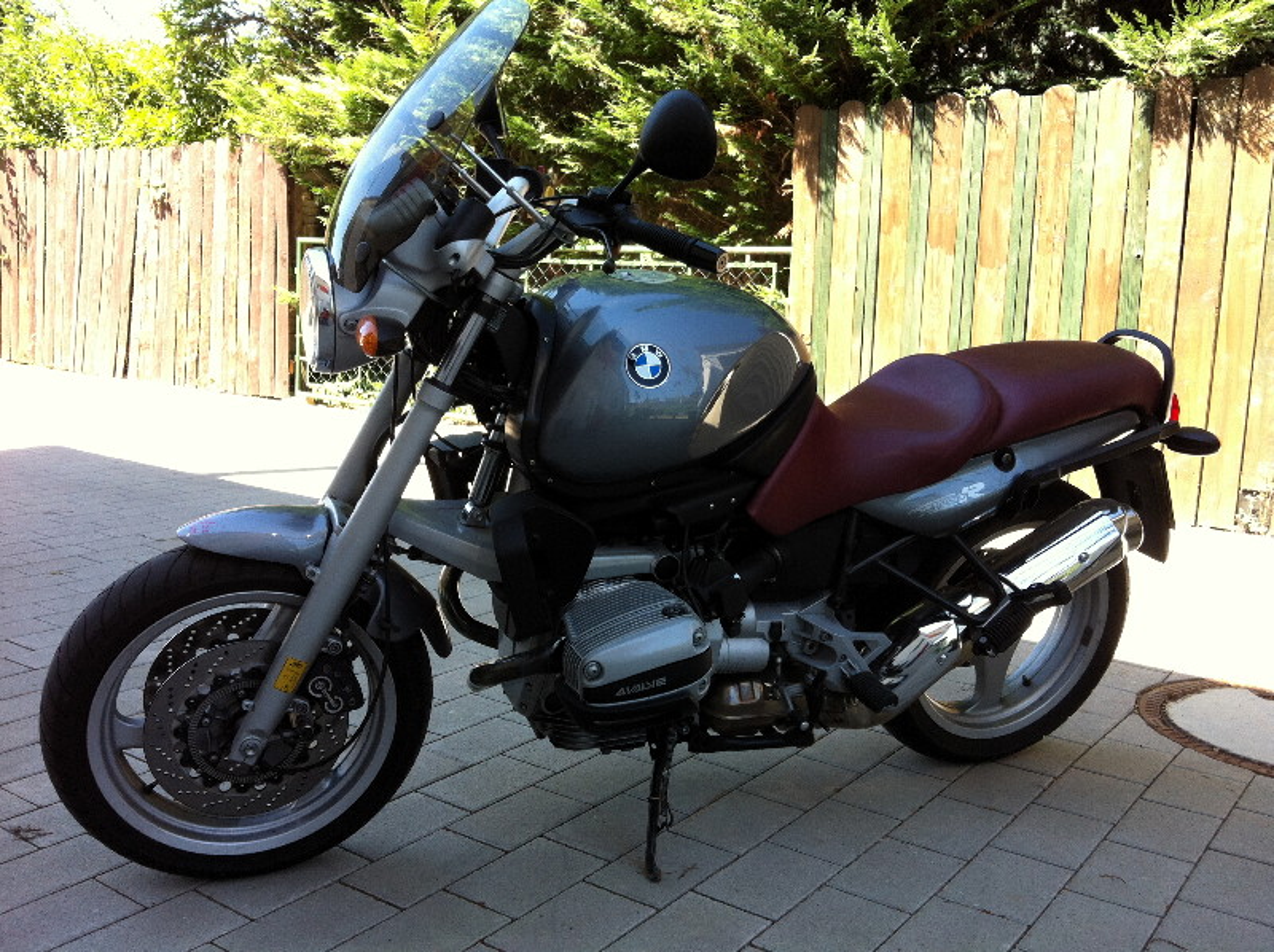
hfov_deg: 52.7
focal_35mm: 35
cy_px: 476
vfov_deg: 40.6
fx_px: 1287
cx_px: 637
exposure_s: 1/145
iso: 80
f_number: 2.8
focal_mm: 3.85
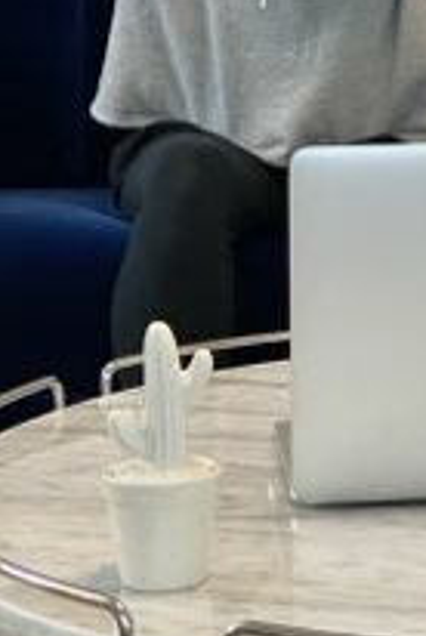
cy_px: -83
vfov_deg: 15.2
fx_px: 2317
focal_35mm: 131
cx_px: 428
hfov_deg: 10.4
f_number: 2
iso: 125
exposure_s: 1/33
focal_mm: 6
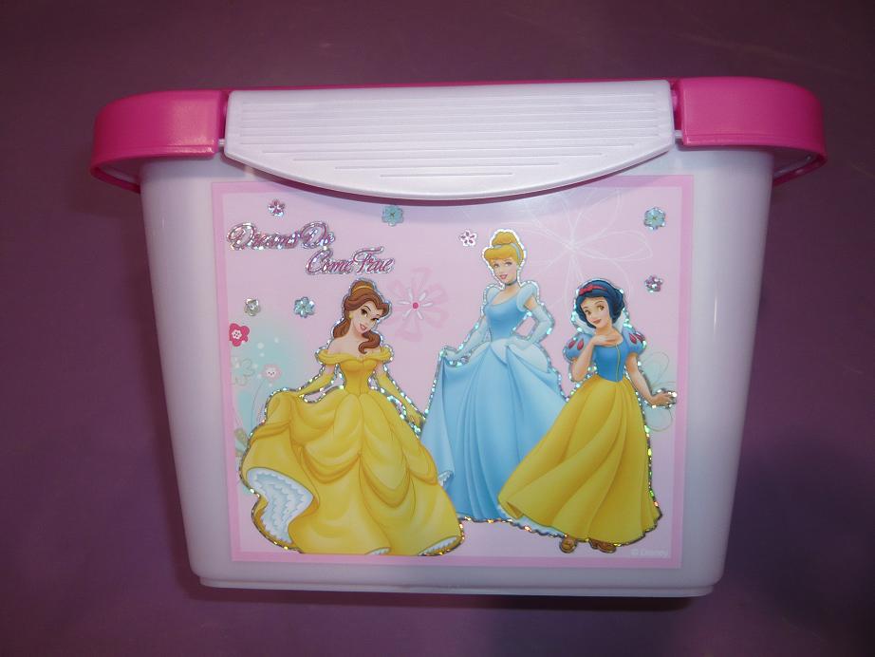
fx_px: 708
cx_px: 438
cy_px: 328
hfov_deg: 63.4
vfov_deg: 49.8
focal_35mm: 28
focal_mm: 4.6
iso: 100
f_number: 2.8
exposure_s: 1/30
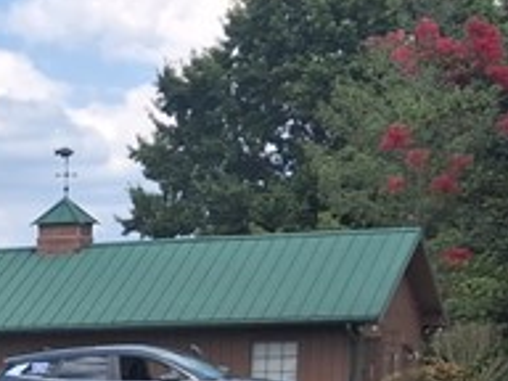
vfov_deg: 9.6
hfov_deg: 12.6
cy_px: 743
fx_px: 2113
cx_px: -373
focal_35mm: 144
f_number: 1.8
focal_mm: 4
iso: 20
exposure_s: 1/368
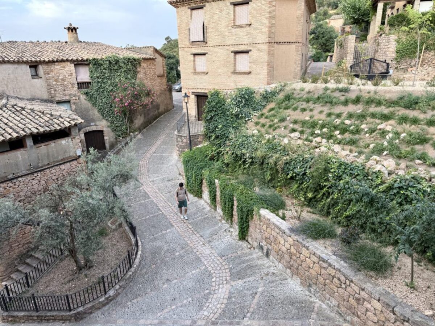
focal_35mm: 24
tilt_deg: -19.0
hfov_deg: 71.6
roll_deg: +2.1
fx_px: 302
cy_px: 163
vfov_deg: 56.8
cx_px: 218
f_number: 1.78
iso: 100
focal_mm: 6.76
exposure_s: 1/481
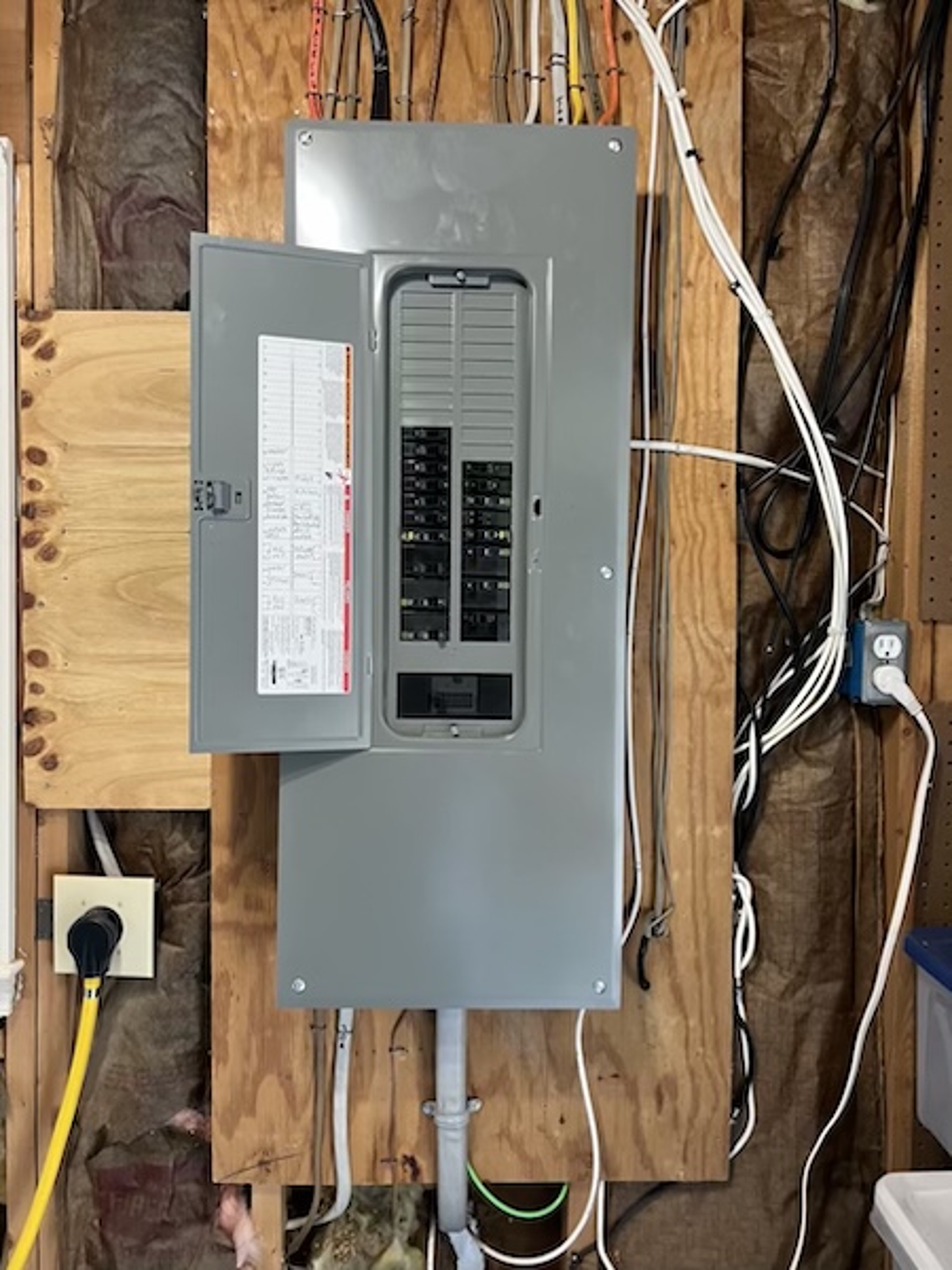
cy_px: 635
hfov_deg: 53.1
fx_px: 953
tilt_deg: -4.9
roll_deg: -0.9
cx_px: 476
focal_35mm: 26
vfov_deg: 67.3
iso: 200
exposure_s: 1/60
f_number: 1.5
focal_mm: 5.7
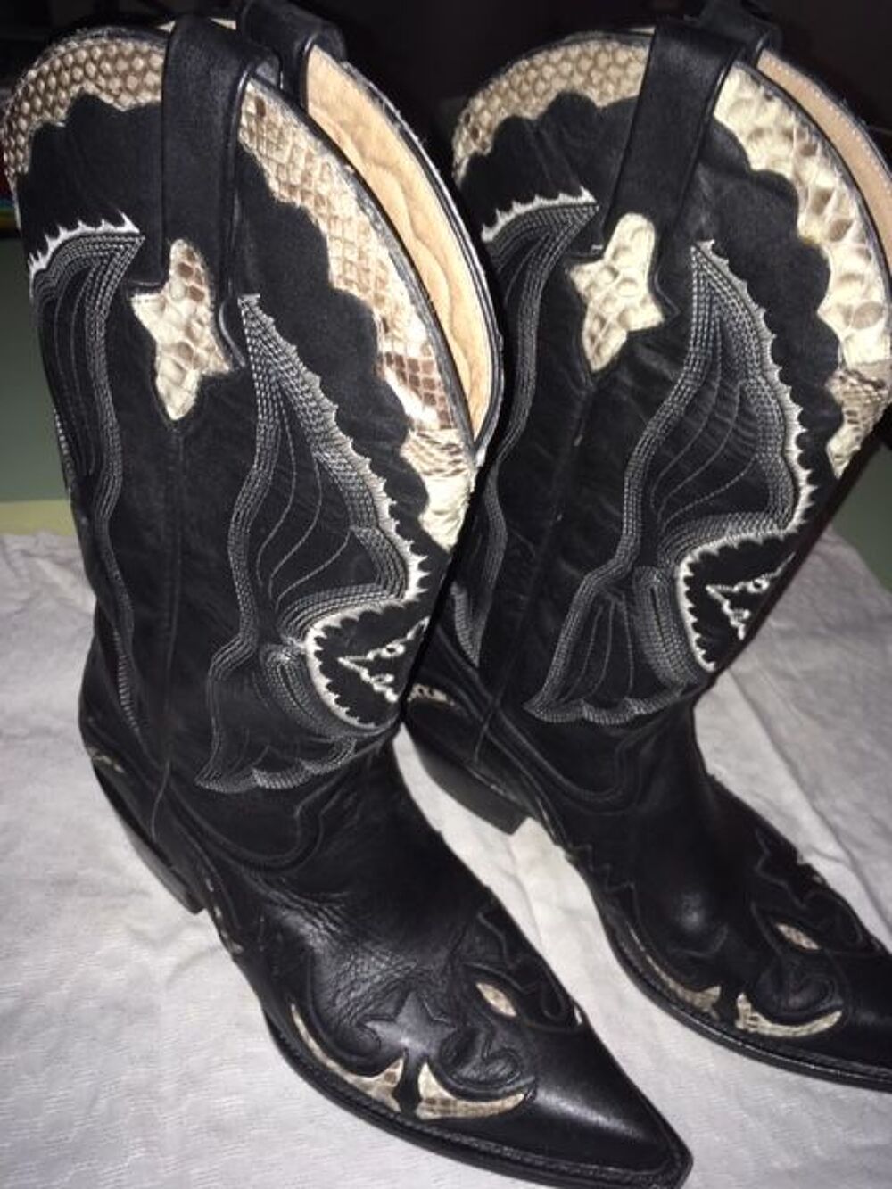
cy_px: 594
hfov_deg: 48.2
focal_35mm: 29
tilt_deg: -43.3
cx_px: 446
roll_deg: -9.4
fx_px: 996
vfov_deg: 61.7
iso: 25
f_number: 2.2
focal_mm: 4.15
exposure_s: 1/17
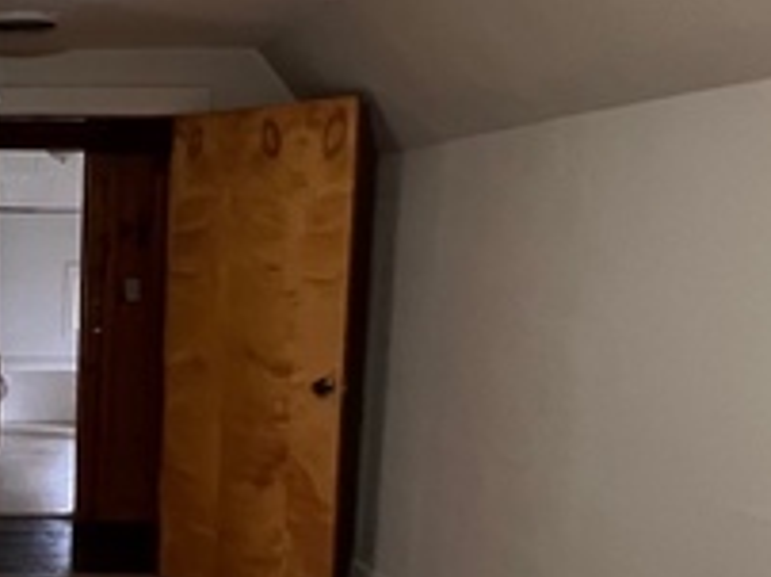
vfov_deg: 33.3
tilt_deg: -6.3
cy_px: 371
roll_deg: +0.5
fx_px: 957
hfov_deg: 36.8
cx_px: -82
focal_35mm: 43
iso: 500
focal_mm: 1.57
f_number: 1.8
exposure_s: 1/60
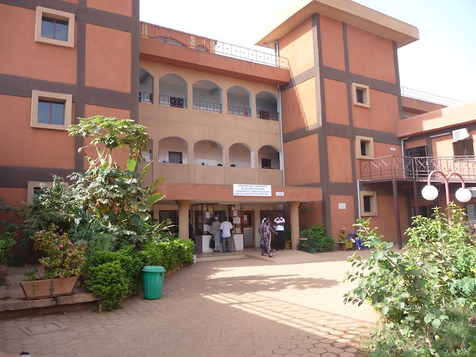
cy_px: 178
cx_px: 238
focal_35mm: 28
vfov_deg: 49.7
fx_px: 385
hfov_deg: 63.4
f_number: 3.3
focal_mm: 4.7
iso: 100
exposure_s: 1/200
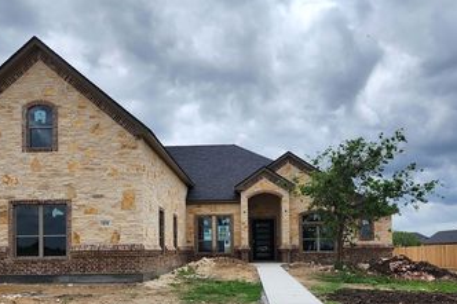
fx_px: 457
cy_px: 225
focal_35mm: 36
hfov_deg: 53.1
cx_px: 213
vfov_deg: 36.1
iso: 12
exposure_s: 1/1468
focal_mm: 6.4
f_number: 1.8
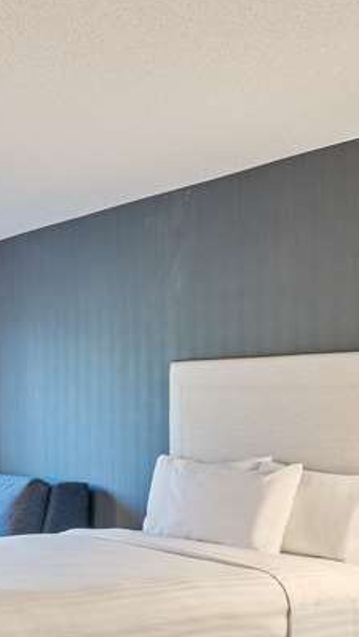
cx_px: -37
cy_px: 406
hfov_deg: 19.5
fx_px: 998
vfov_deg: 35.2
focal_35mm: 59
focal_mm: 22
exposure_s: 2.5
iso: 200
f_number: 11
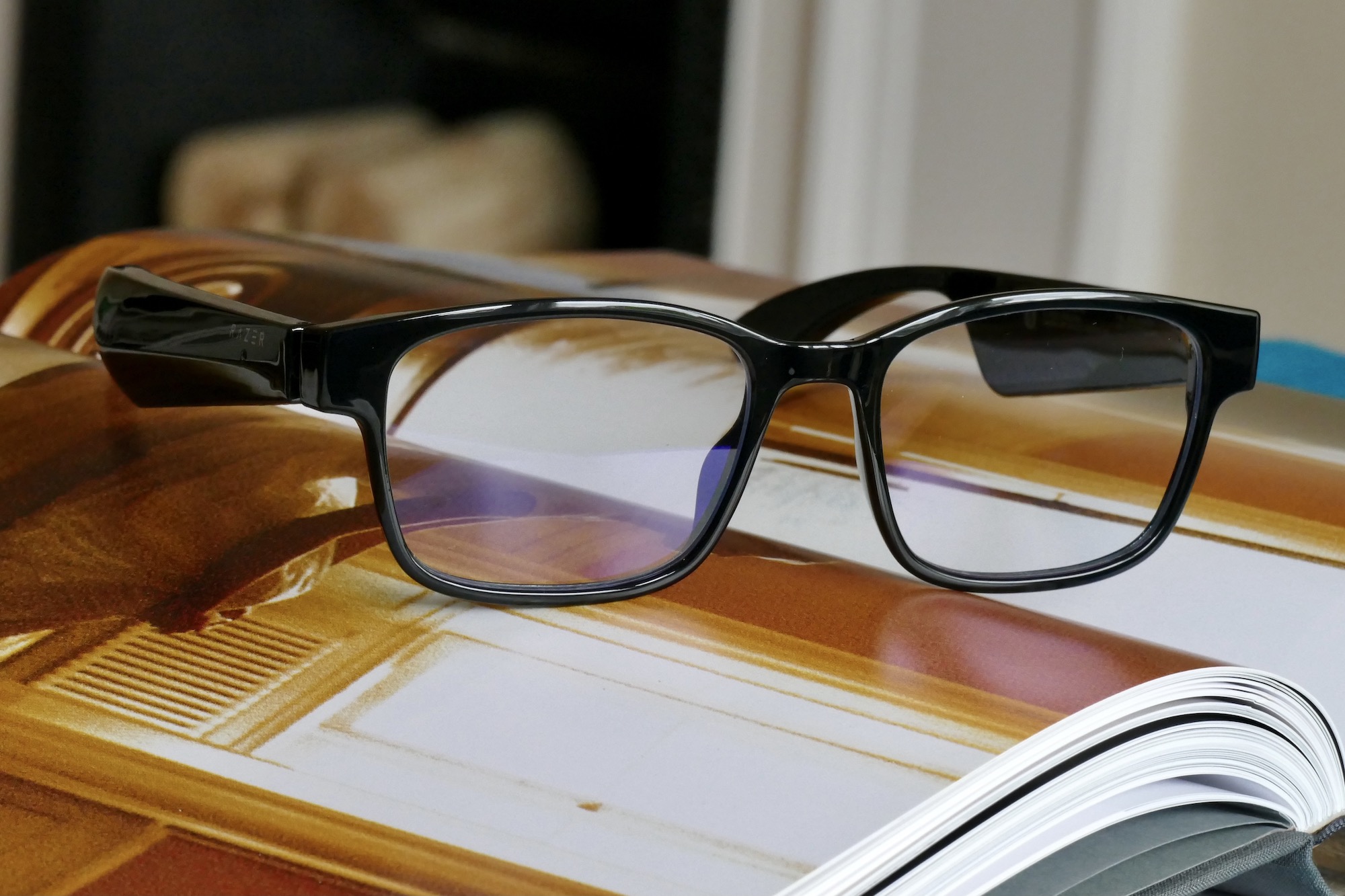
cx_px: 672
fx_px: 7695
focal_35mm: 206
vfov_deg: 6.7
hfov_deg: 10.0
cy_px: 448
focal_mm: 75.13
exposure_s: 1/100
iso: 1250
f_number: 8
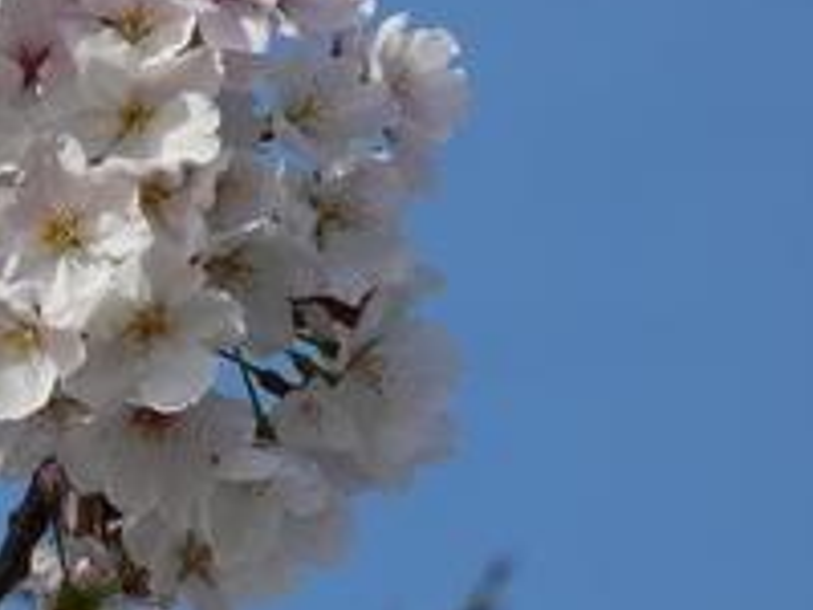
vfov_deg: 4.1
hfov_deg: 5.5
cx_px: -350
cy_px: 144
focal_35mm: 360
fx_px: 8455
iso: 200
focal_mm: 60
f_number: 9
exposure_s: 1/500
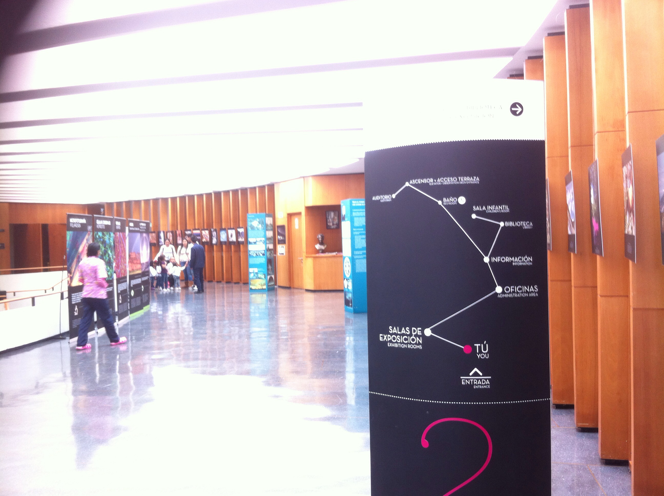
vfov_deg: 40.6
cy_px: 248
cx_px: 332
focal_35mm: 35
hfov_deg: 52.7
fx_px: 670
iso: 80
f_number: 2.8
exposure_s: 1/20
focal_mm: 3.85
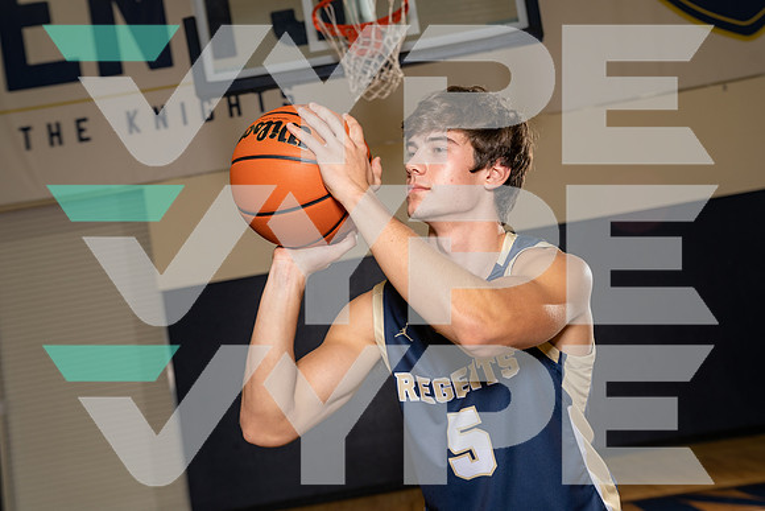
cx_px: 382
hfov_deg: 42.7
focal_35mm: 46
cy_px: 256
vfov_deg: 29.3
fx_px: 978
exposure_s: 1/250
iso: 400
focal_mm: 46
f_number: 4.5
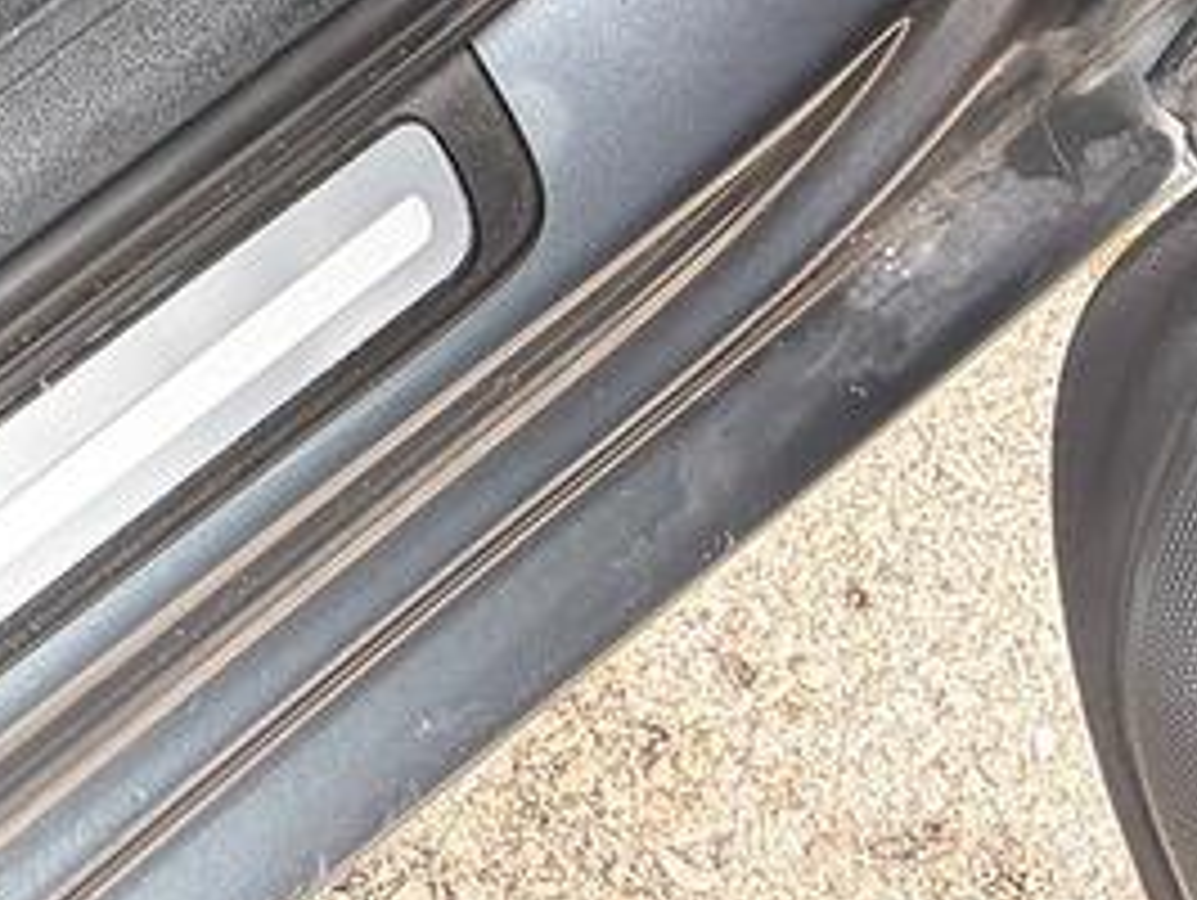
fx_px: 4326
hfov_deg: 12.5
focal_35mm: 125
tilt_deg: -48.6
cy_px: -950
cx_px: -1647
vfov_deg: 10.8
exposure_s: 1/126
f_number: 1.6
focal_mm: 5.96
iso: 80
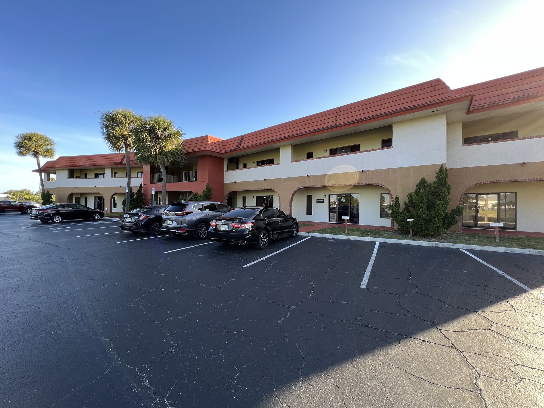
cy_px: 204
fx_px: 204
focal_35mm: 13
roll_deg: -1.0
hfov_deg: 106.2
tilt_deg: +0.2
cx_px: 272
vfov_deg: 89.9
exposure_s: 1/179
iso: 32
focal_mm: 1.57
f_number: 1.8
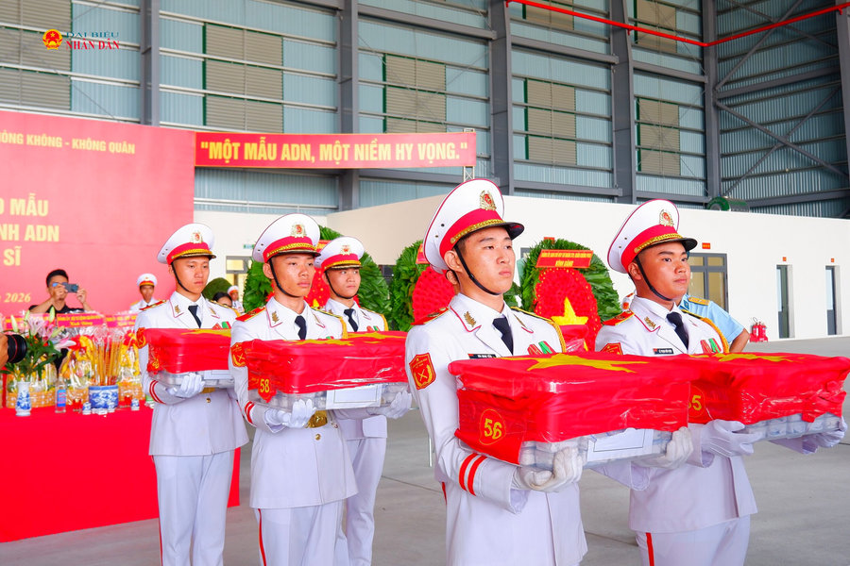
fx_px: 685
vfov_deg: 45.0
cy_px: 283
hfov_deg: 63.7
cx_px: 425
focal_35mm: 29
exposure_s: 1/60
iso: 200
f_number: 4
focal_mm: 19.2
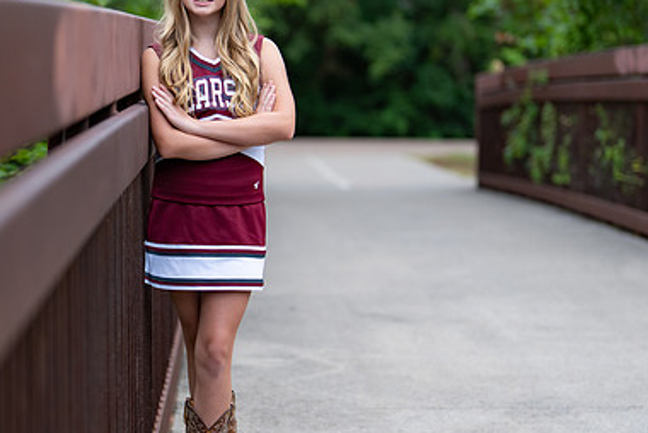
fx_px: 1783
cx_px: 223
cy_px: 193
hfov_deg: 20.5
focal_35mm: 99
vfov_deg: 13.8
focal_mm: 50
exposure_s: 1/1000
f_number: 1.2
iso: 100
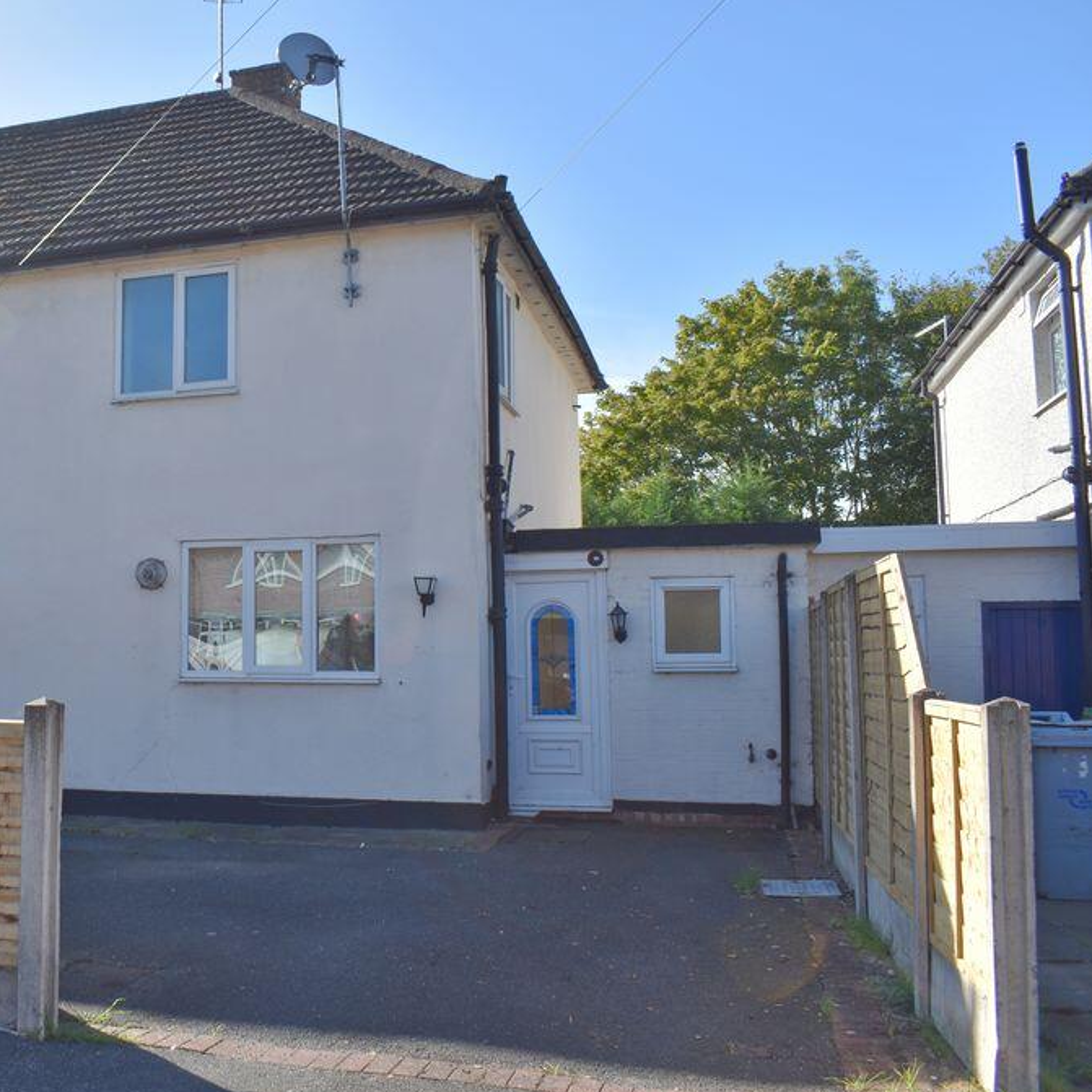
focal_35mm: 35
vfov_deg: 47.2
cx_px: 282
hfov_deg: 45.7
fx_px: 1249
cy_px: 551
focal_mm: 18
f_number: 8
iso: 125
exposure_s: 1/250
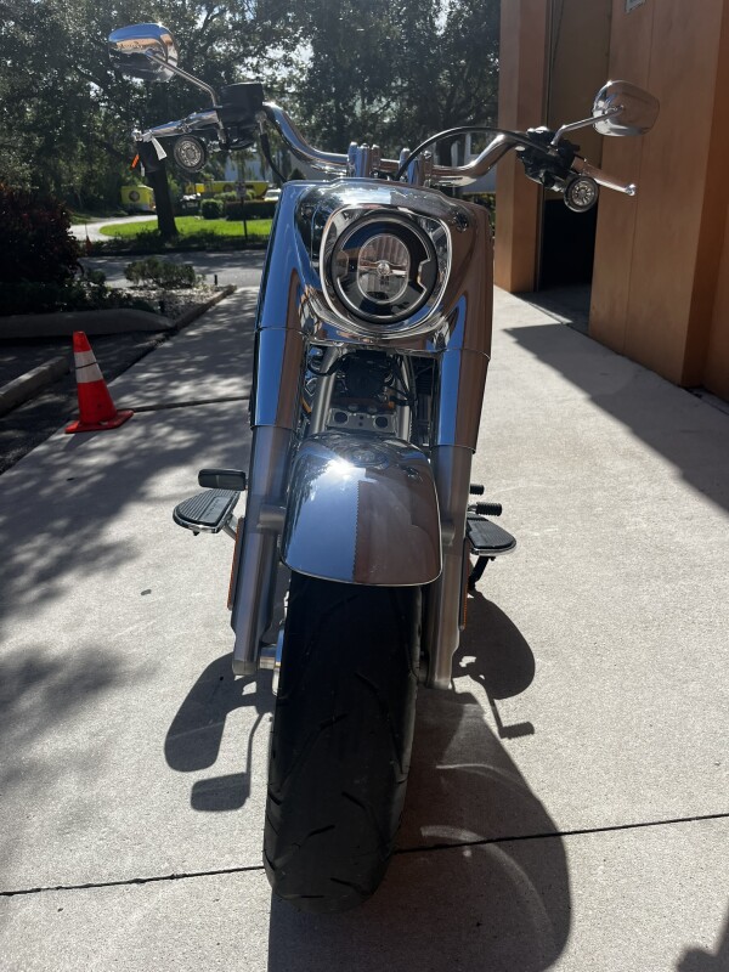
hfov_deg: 53.1
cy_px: 486
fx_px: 730
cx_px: 364
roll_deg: +1.9
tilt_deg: -21.4
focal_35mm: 26
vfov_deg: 67.3
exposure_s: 1/4016
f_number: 1.6
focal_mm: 5.1
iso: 50
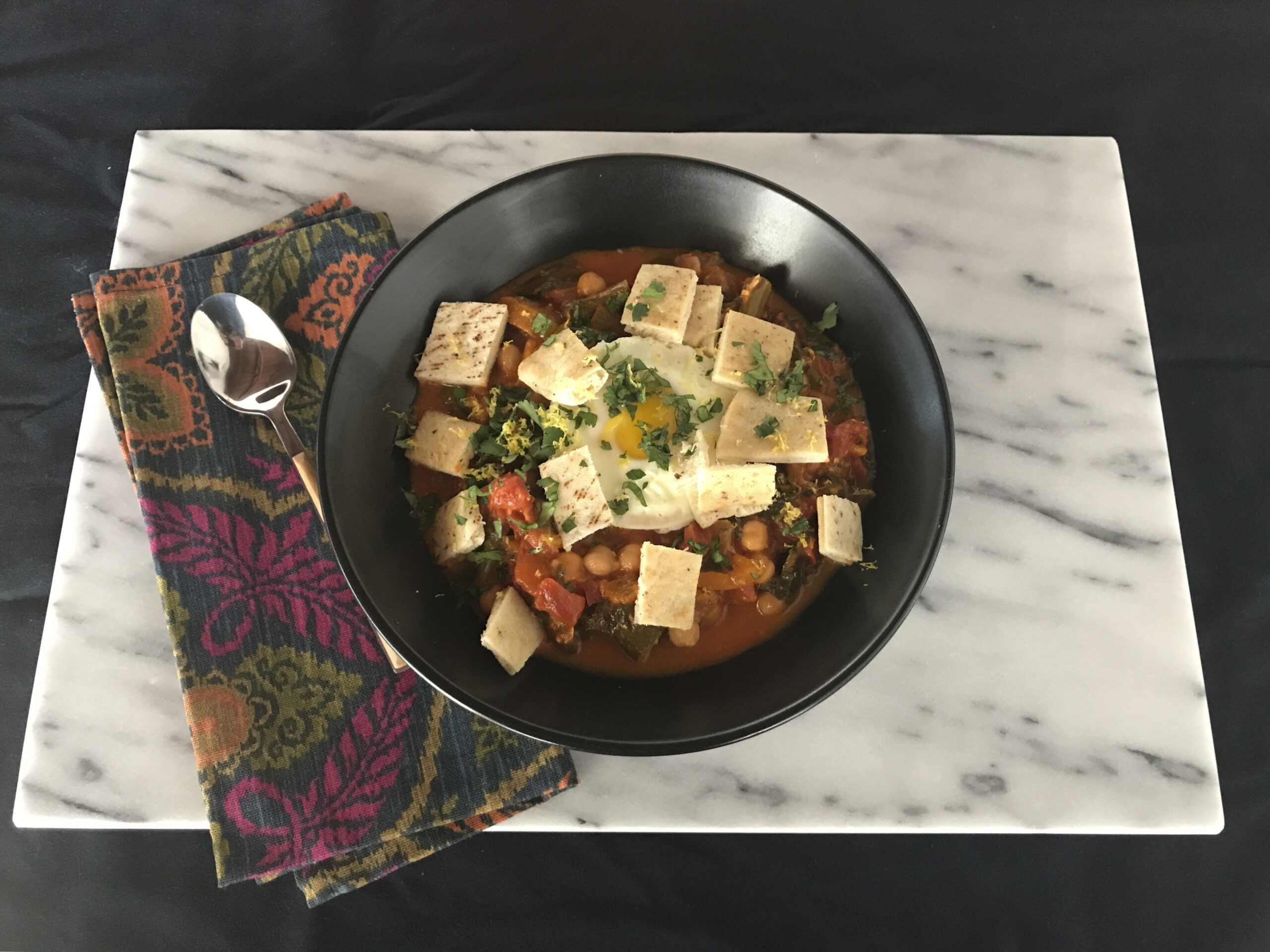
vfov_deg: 49.7
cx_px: 635
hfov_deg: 63.4
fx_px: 1027
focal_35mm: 28
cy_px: 476
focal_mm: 3.99
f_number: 1.8
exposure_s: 1/8
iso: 100
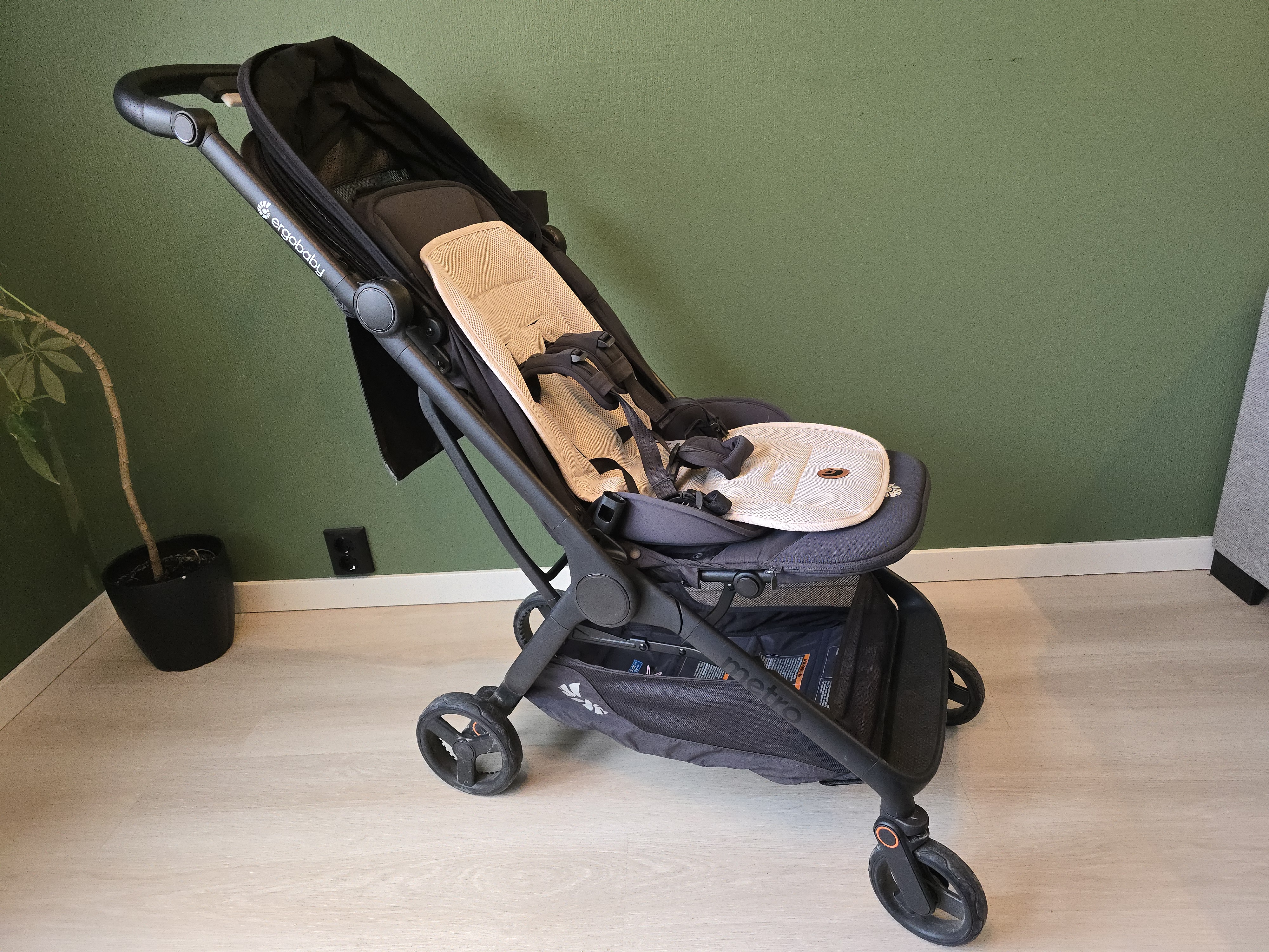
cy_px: 476
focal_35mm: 23
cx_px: 634
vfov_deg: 58.9
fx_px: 843
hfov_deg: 73.9
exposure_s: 1/100
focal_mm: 6.3
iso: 640
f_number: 1.7
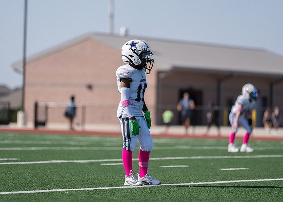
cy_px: 101
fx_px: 1684
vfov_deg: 6.9
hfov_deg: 9.6
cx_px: 142
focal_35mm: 210
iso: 100
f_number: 2.8
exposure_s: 1/2500
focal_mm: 200
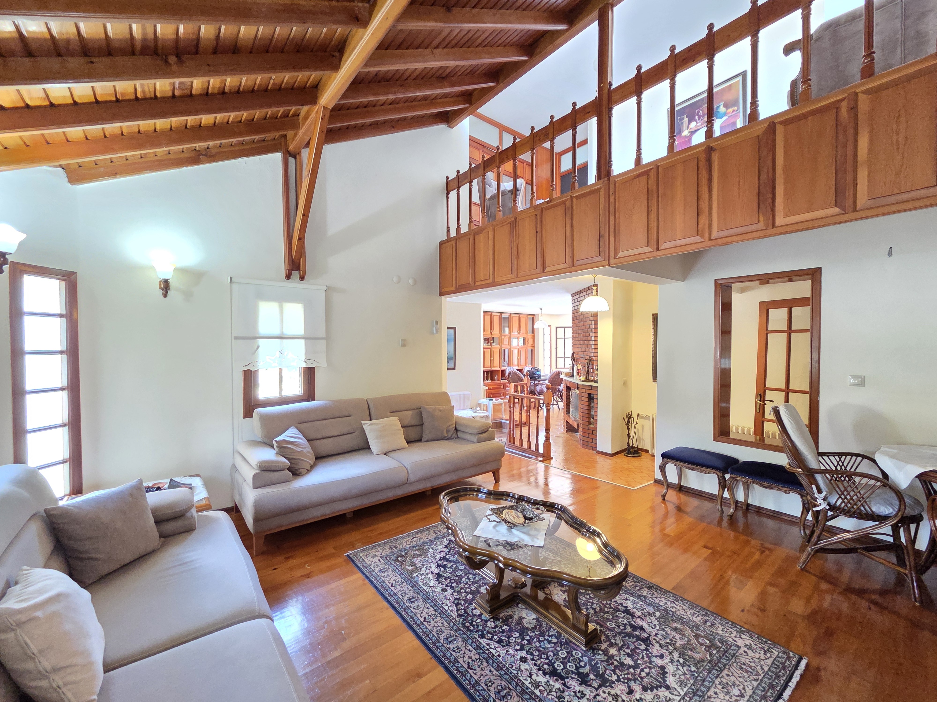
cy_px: 351
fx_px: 352
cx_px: 468
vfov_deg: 89.9
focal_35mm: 13
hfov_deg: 106.2
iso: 1000
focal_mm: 2.2
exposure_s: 1/50
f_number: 2.2
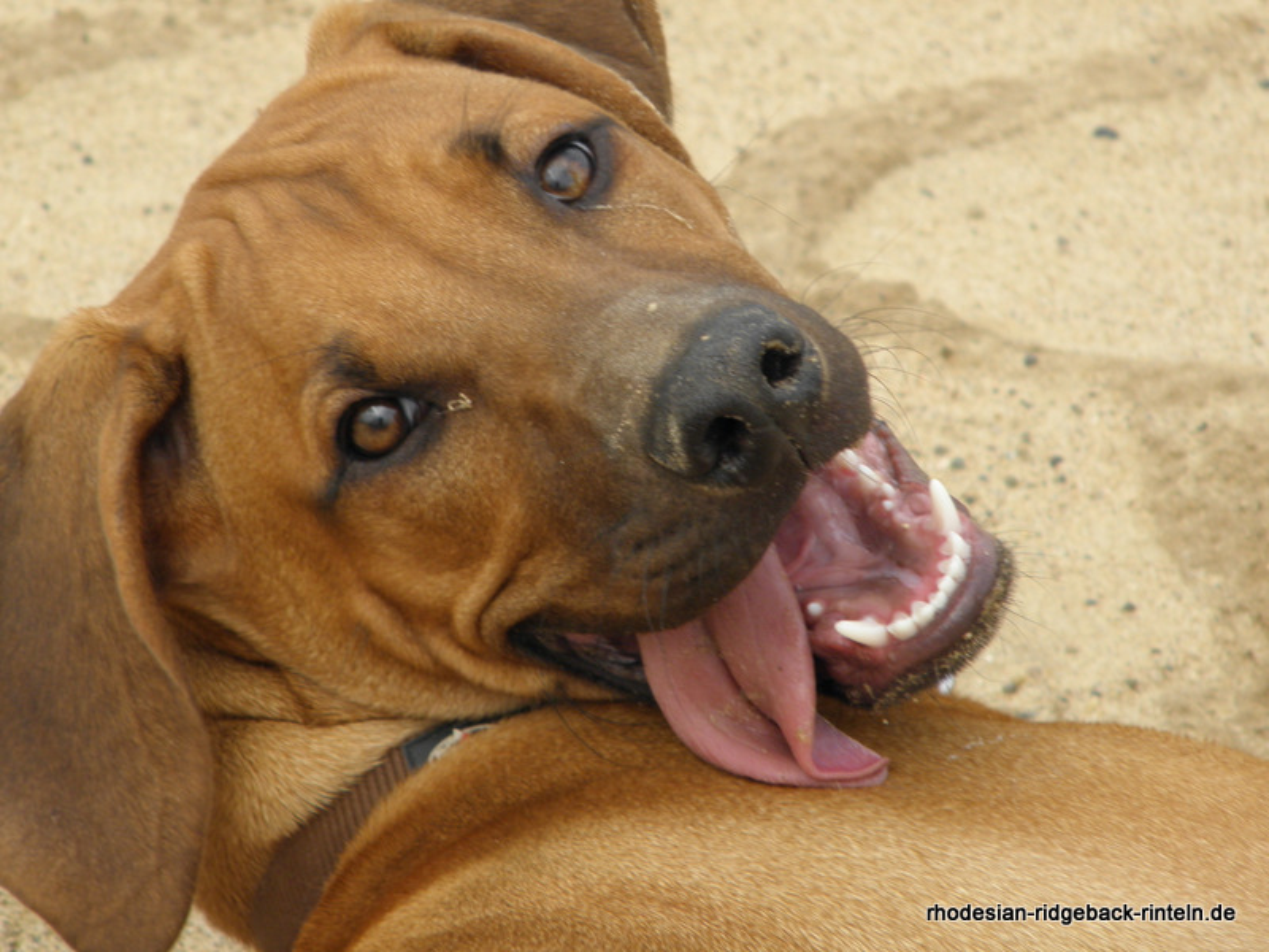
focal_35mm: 420
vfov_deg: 3.5
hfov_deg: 4.7
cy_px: 476
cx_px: 634
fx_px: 15397
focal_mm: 75
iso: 100
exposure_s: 1/250
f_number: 5.4
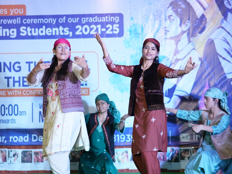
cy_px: 83
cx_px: 112
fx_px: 670
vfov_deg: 14.8
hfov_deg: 19.6
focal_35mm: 100
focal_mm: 85
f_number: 1.8
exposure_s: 1/200
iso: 200
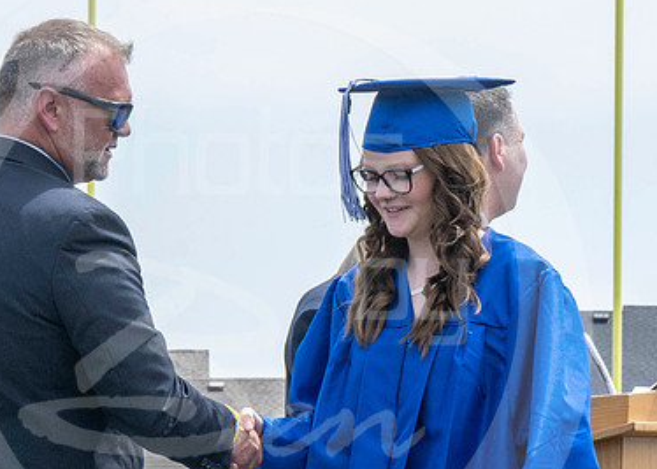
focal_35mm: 323
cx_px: -81
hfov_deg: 6.2
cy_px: 273
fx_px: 6026
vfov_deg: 4.5
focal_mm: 70
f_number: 13
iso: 200
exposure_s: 1/250
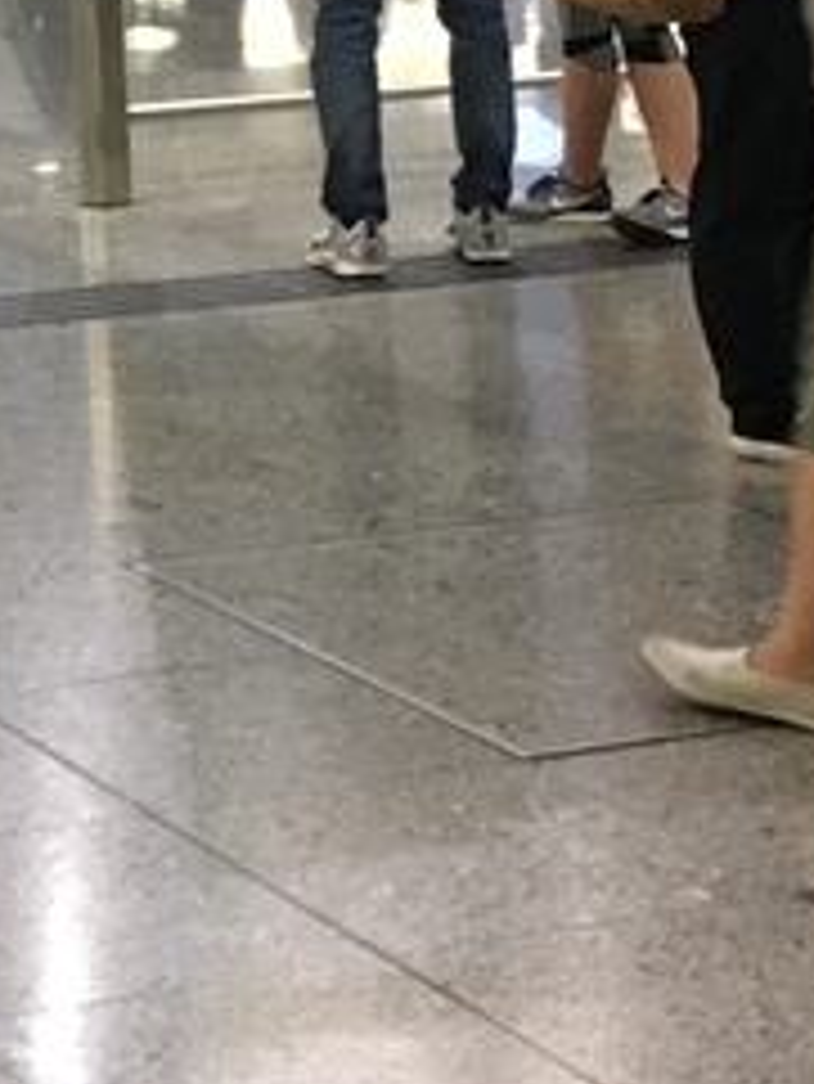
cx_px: -630
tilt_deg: +3.4
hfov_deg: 11.3
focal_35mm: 123
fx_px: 3853
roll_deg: +1.8
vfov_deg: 14.7
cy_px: -643
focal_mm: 4.15
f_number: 2.2
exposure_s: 1/20
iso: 200
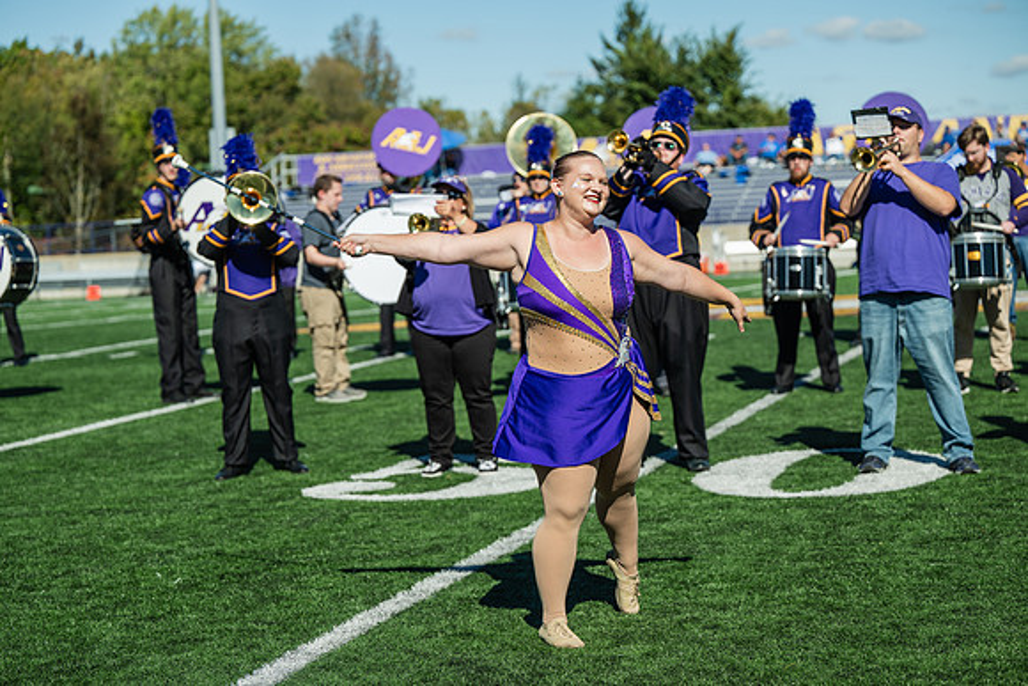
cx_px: 514
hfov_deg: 26.6
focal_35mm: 76
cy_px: 343
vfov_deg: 18.0
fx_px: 2171
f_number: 3.2
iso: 80
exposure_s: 1/1250
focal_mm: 76
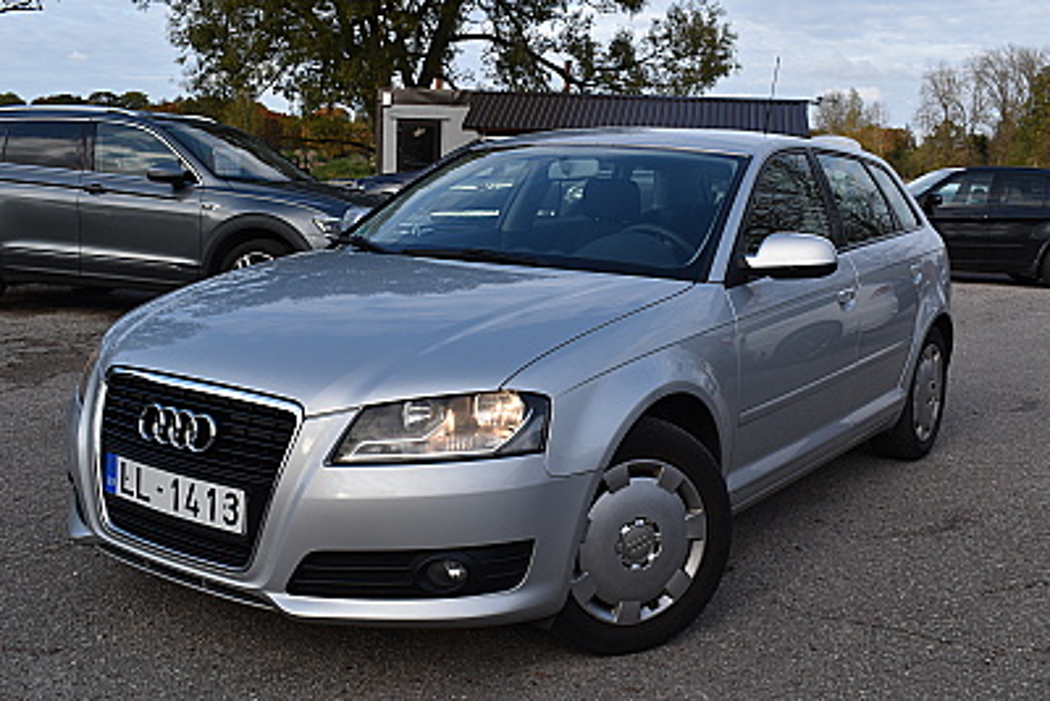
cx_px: 525
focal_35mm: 39
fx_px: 1138
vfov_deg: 34.2
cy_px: 350
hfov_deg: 49.5
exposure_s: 1/250
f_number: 8
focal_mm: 26
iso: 220
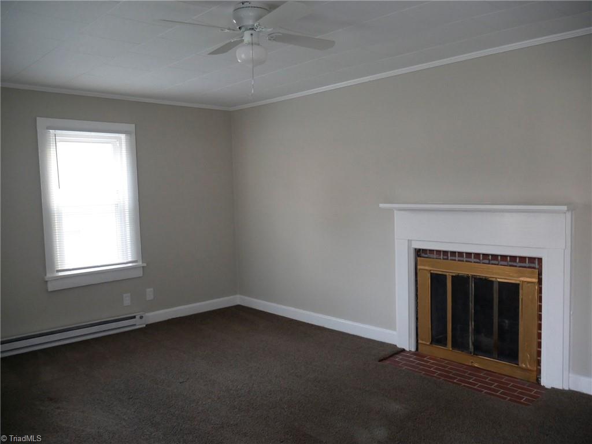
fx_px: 479
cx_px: 296
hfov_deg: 63.4
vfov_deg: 49.7
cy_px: 222
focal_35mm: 28
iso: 2000
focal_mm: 14
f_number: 3.5
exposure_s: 1/60
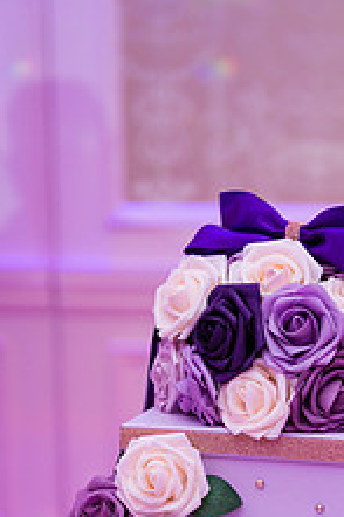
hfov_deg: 12.2
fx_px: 1608
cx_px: 282
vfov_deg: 18.0
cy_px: 447
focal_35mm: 112
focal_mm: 55
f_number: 3.2
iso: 640
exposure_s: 1/125
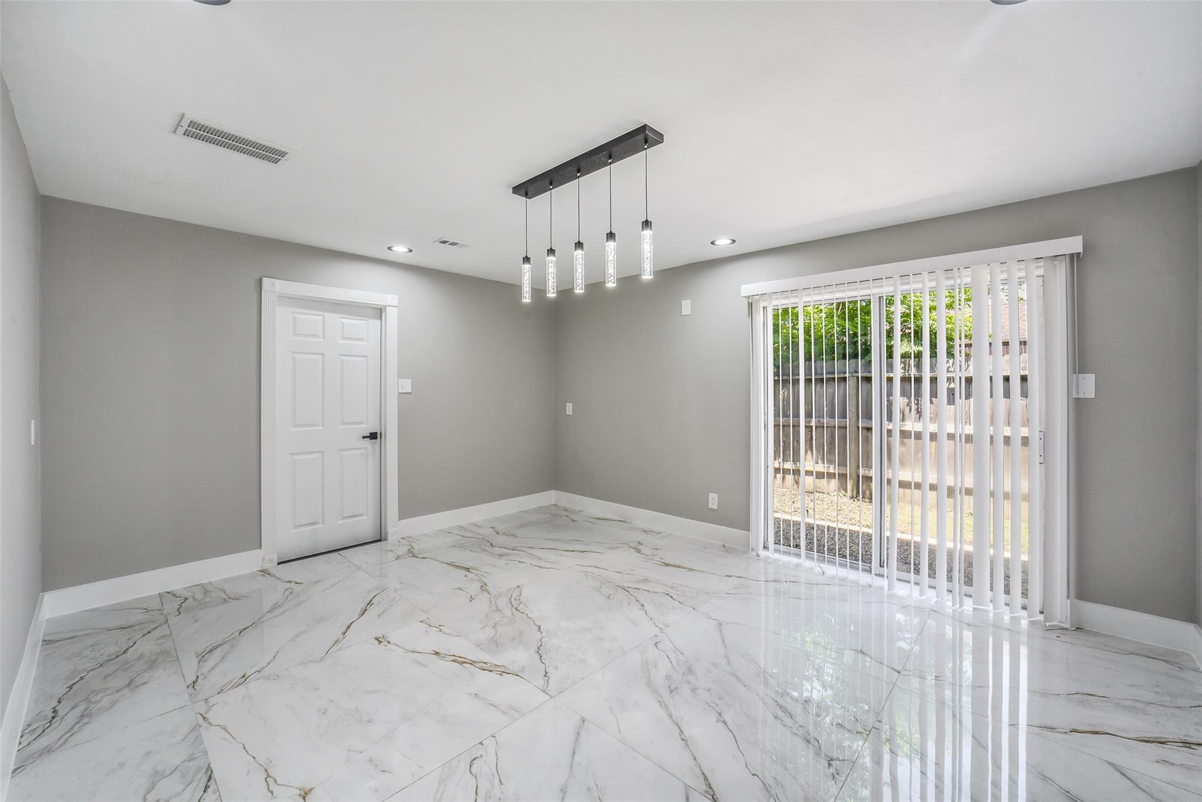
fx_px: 468
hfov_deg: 104.2
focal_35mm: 14
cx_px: 601
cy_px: 401
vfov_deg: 81.3
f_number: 11
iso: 500
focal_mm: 14
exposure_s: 1/160
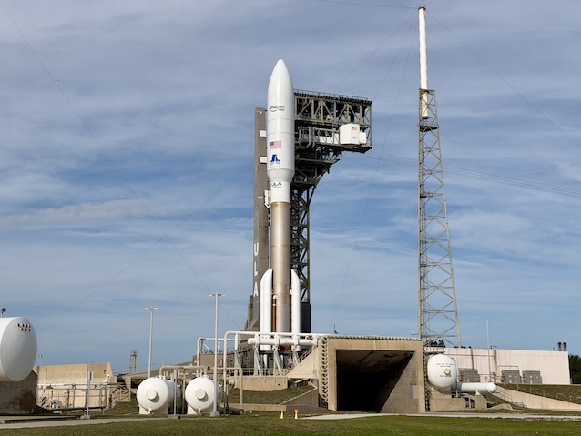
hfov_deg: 37.5
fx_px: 856
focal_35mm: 51
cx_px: 278
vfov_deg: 28.6
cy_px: 217
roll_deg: -0.1
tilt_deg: +11.6
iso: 80
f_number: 1.78
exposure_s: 1/13333
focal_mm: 6.76
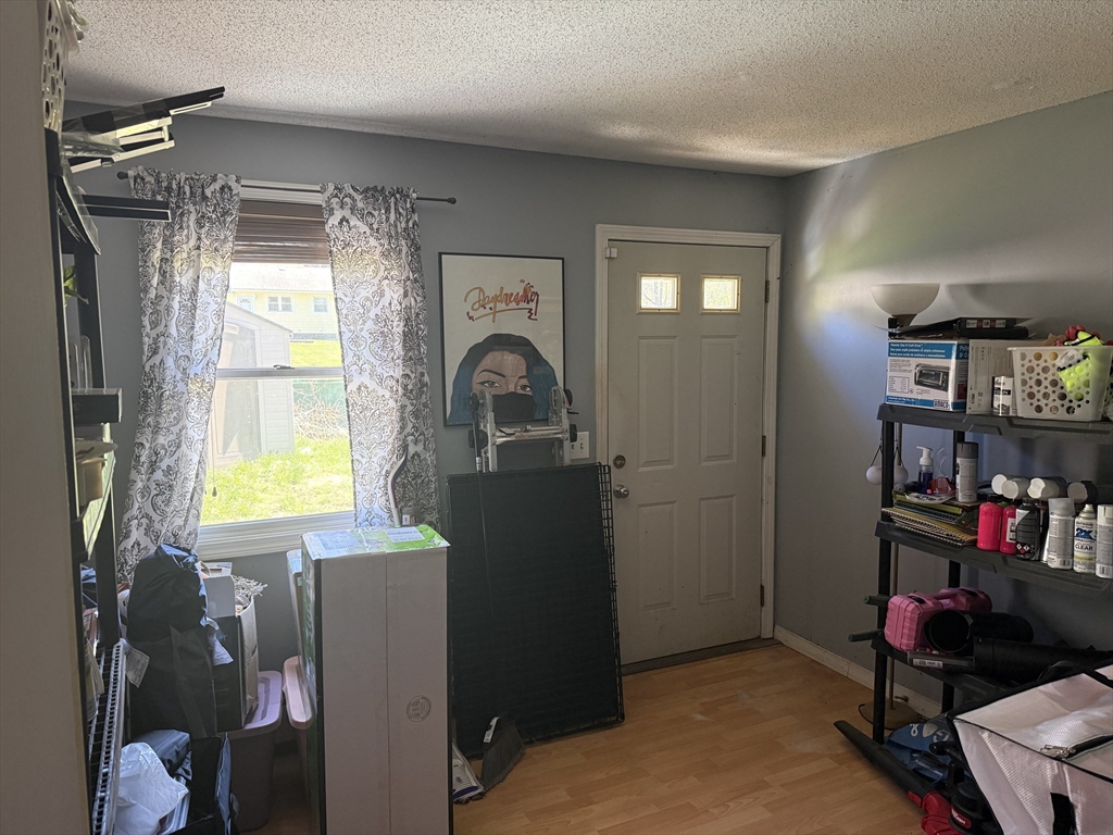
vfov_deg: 56.8
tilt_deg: -5.0
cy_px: 418
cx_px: 556
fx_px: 772
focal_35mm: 24
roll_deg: +0.0
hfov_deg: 71.6
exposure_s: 1/60
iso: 320
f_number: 1.78
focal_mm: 6.76
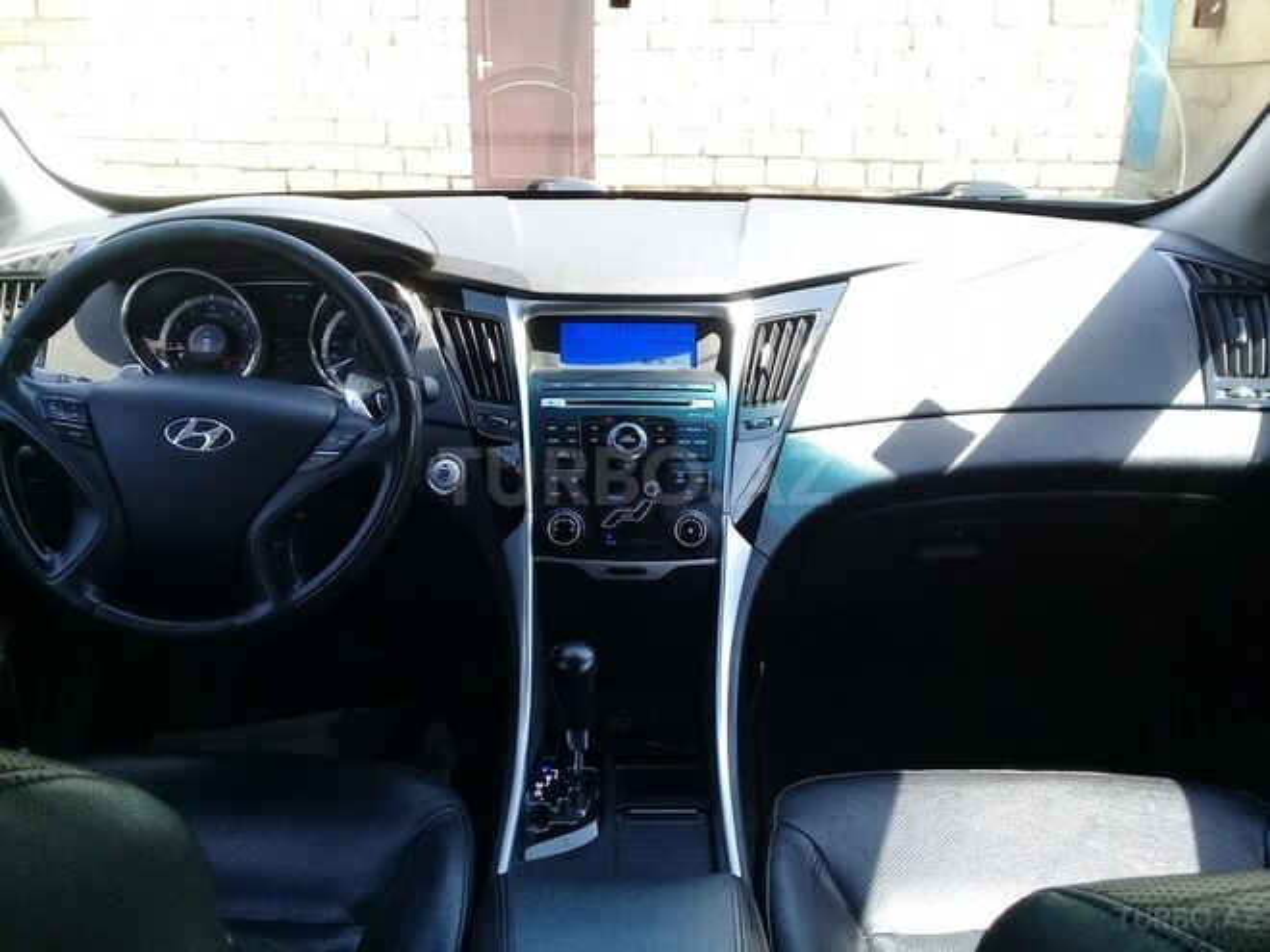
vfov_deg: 45.4
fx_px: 1137
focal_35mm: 31
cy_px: 476
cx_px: 635
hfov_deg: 58.4
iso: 50
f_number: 2.2
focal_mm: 3.3
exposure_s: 1/106
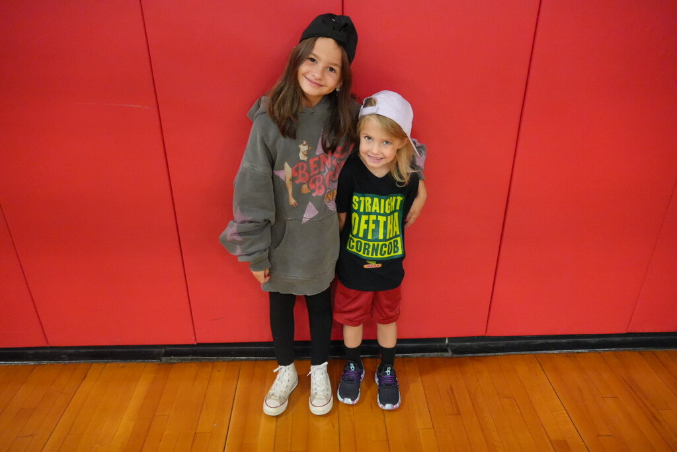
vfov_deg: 48.0
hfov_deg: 67.4
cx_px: 338
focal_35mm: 27
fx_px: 508
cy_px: 226
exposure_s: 1/160
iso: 6400
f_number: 4
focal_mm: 18
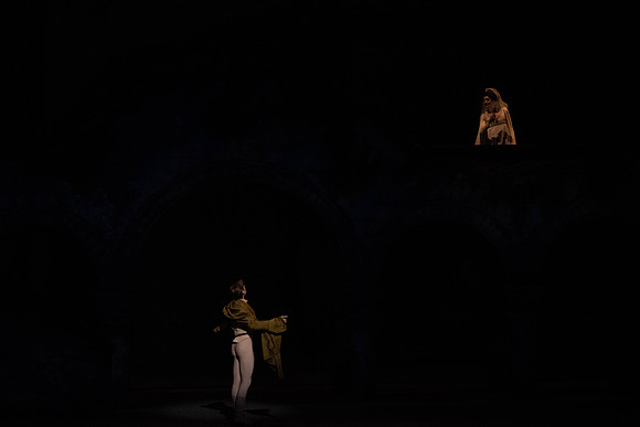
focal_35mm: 169
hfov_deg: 12.2
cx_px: 320
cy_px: 214
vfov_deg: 8.1
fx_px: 3005
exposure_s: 1/250
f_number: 5.6
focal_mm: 169
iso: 8000
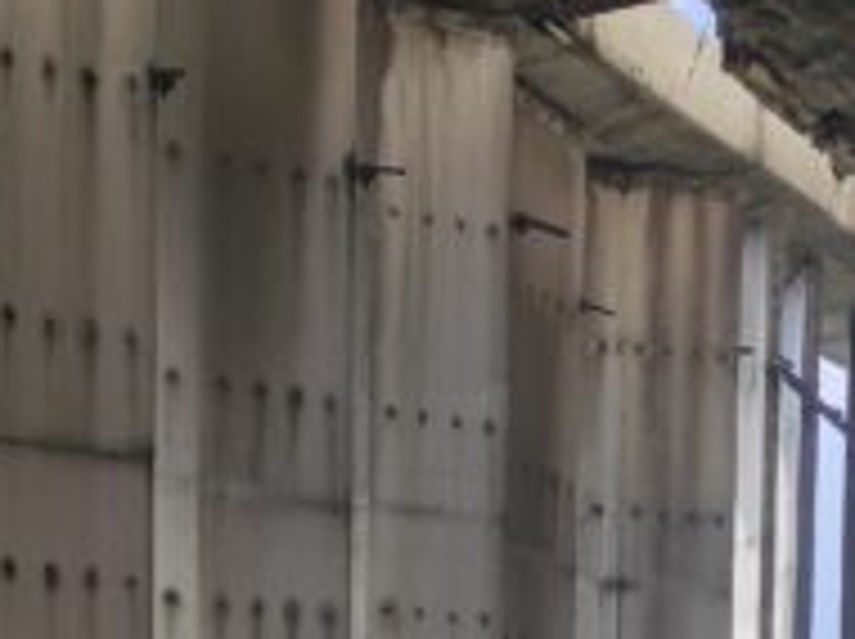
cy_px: 1109
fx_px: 2492
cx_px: 333
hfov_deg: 19.4
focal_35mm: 101
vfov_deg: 13.3
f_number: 1.89
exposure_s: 1/1214
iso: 100
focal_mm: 5.43
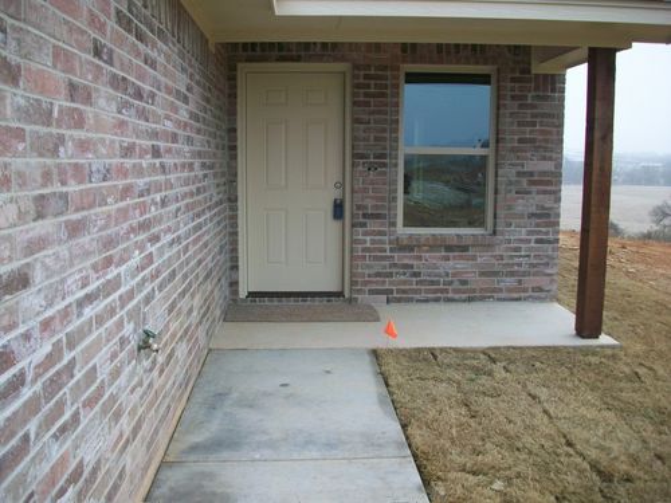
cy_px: 252
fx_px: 620
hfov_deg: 56.8
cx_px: 336
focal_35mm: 32
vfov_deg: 44.2
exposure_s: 1/250
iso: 64
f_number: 2.8
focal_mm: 5.7
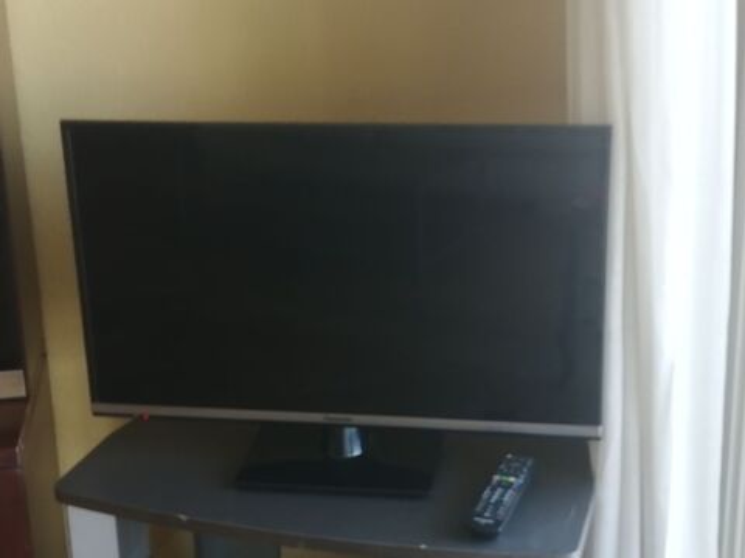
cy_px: 279
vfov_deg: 26.1
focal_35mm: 56
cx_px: 372
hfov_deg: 34.3
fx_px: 1205
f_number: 1.8
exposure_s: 1/50
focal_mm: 3.64
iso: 100
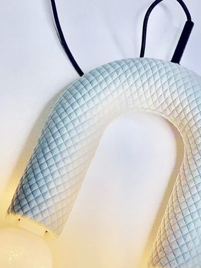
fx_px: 766
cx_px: 124
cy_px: 200
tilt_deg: -72.9
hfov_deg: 14.9
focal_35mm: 99
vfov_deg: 19.7
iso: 20
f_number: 2
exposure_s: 1/461
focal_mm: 6
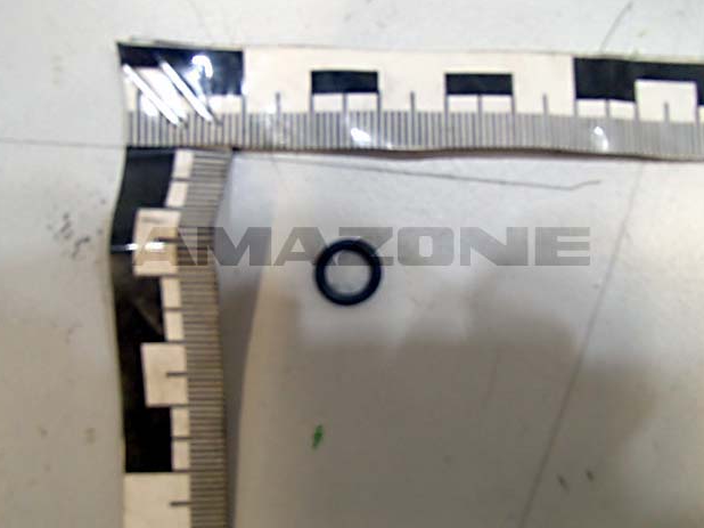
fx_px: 590
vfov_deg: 48.2
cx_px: 351
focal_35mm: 29
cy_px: 273
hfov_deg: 61.7
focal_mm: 5
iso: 640
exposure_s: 1/30
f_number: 3.9
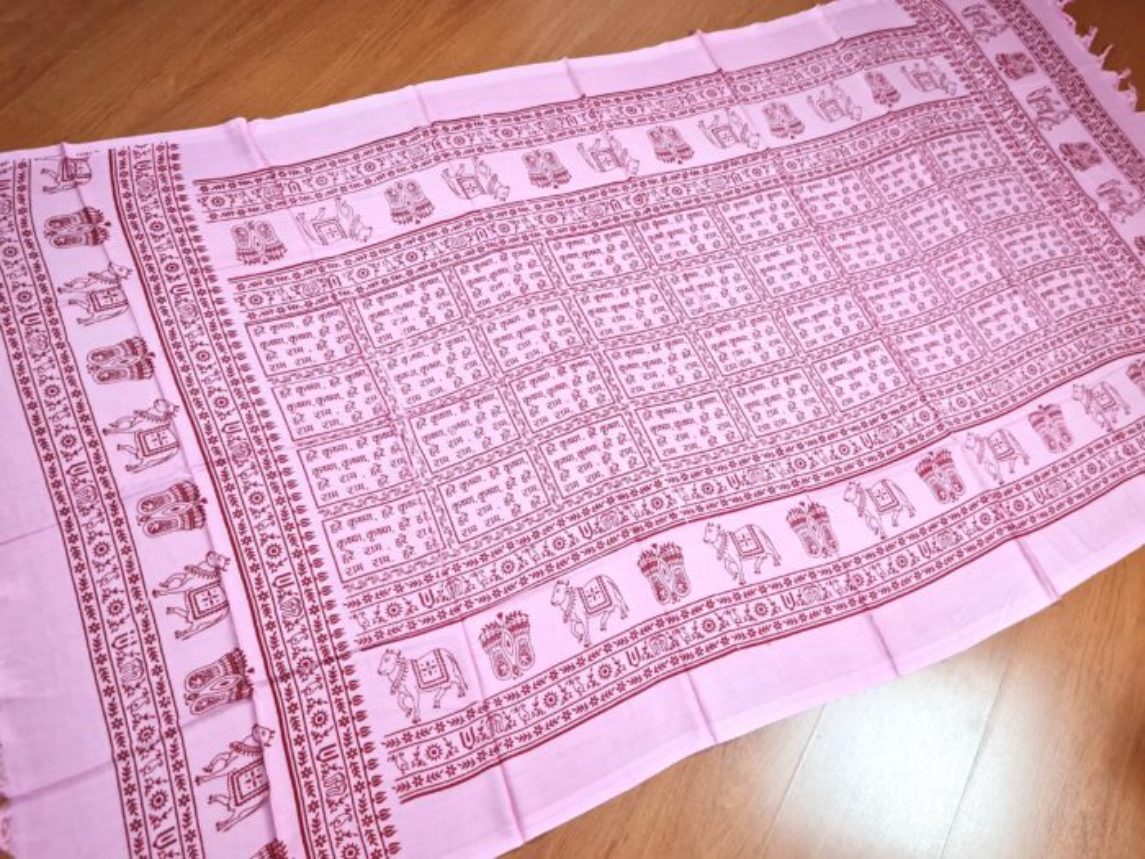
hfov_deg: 67.3
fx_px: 860
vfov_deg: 53.1
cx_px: 572
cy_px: 430
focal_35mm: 26
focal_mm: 5.4
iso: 160
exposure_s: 1/120
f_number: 1.8
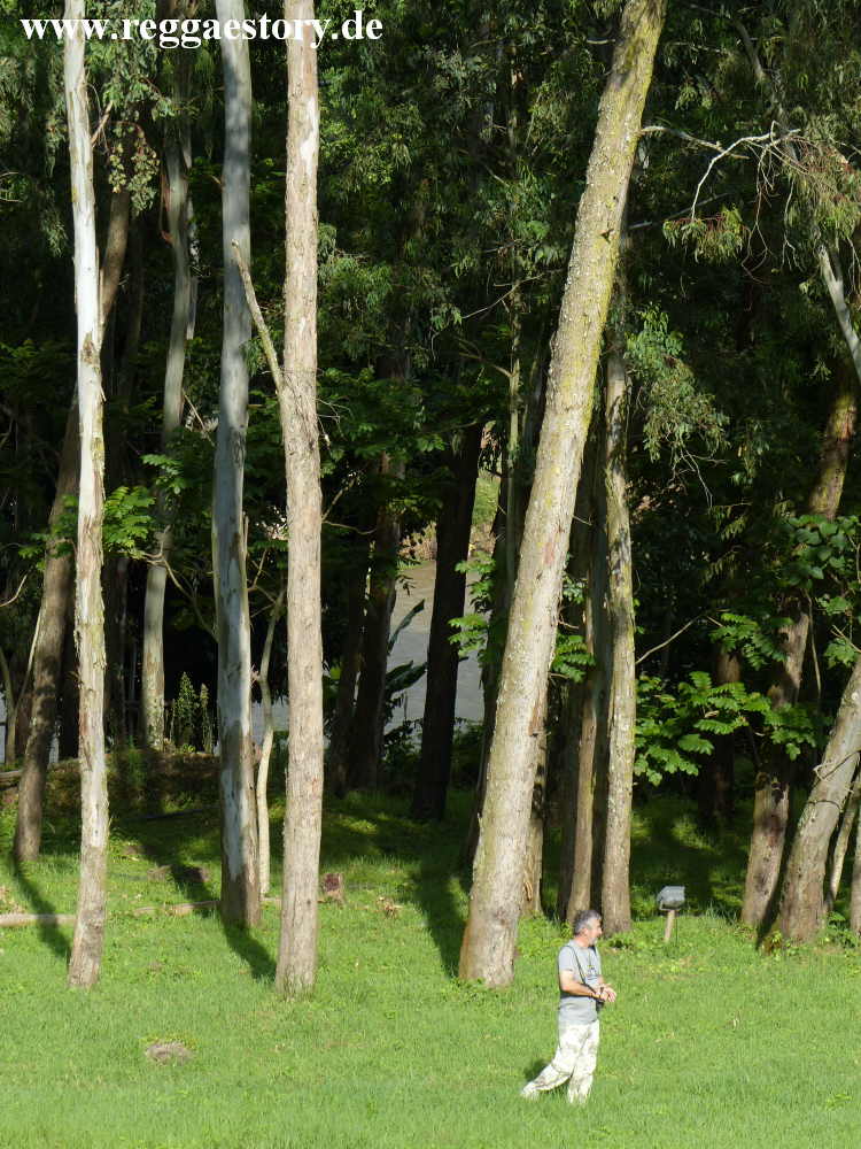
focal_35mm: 214
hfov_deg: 6.9
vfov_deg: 9.2
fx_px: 7097
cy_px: 574
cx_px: 430
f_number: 4
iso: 100
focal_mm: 38.5
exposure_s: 1/500
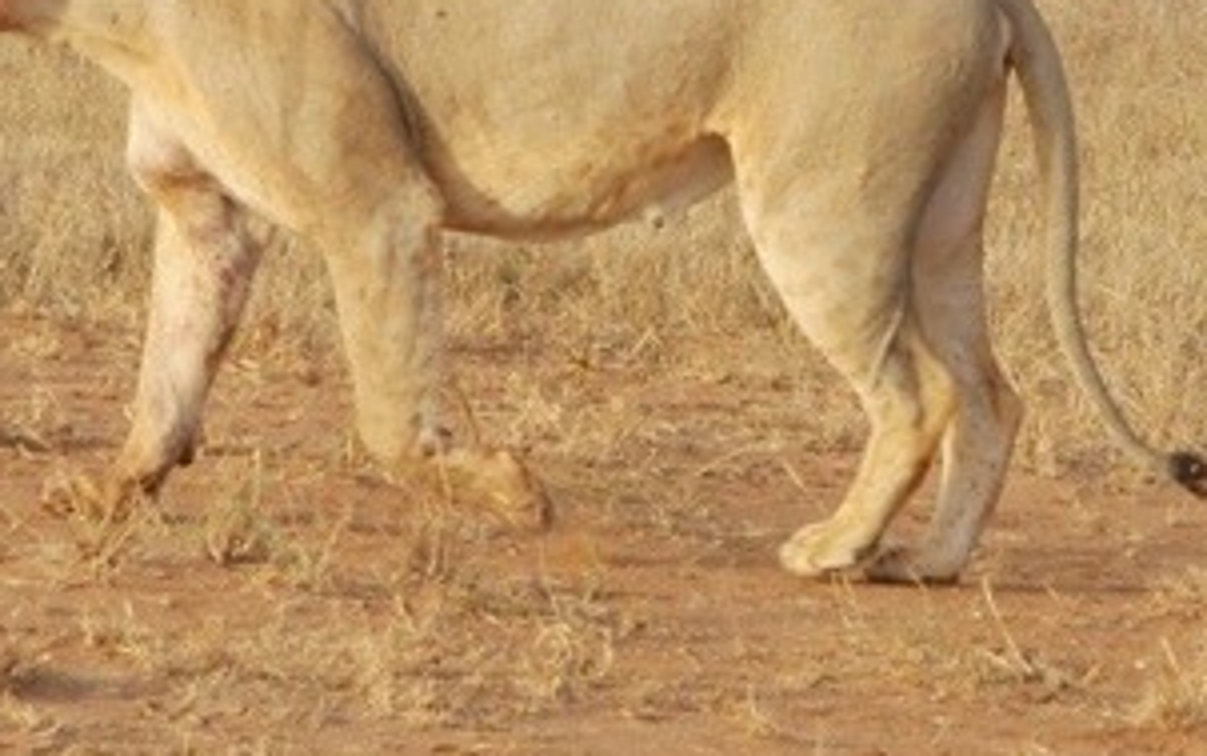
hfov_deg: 3.1
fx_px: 22179
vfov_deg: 2.0
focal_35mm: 674
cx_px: 679
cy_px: 208
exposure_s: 1/320
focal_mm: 76.8
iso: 50
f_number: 4.6
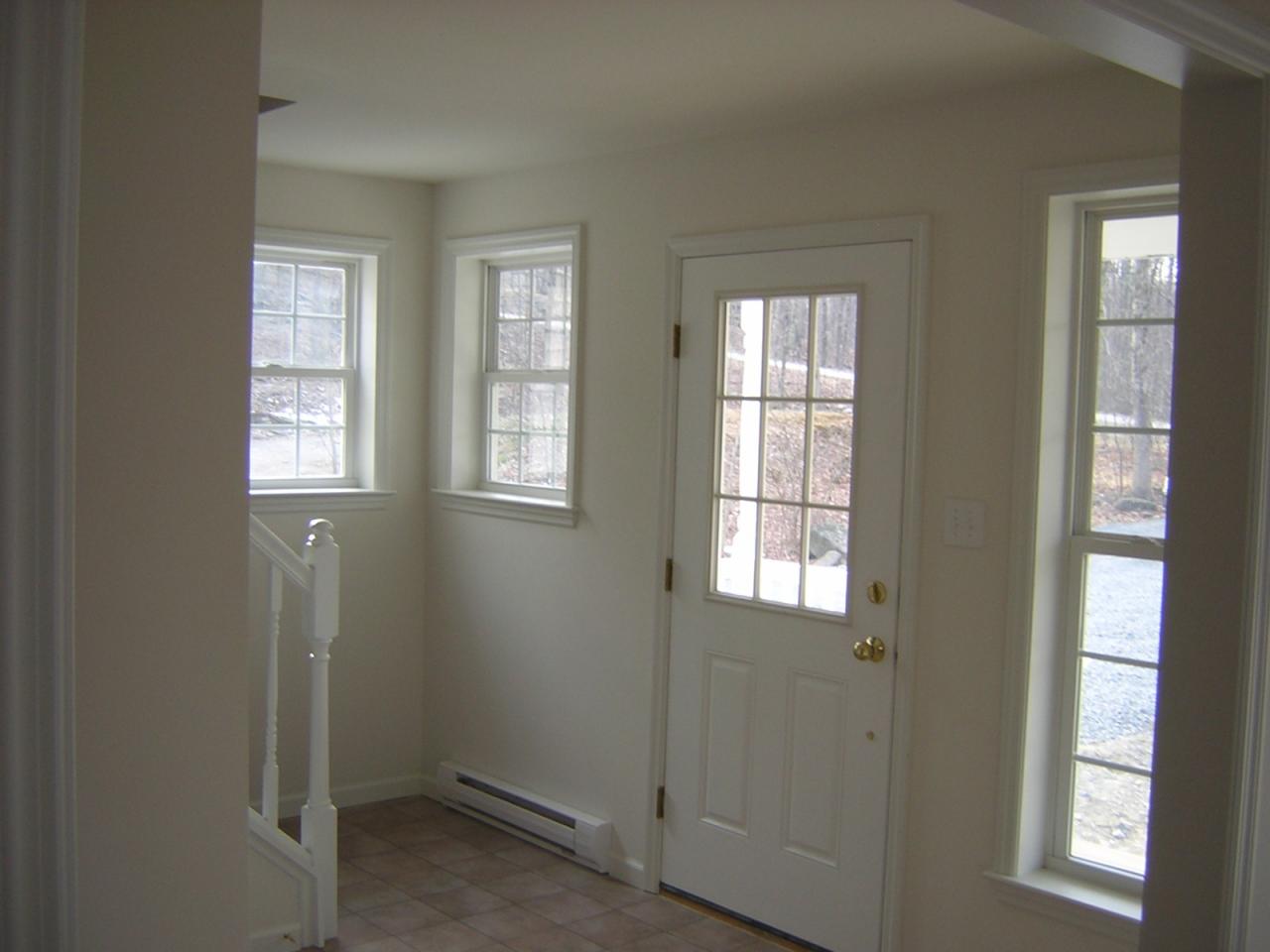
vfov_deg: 39.7
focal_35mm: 36
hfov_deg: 51.4
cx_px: 635
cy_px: 476
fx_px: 1321
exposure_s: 1/45.9
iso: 100
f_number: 2.6
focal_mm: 4.7
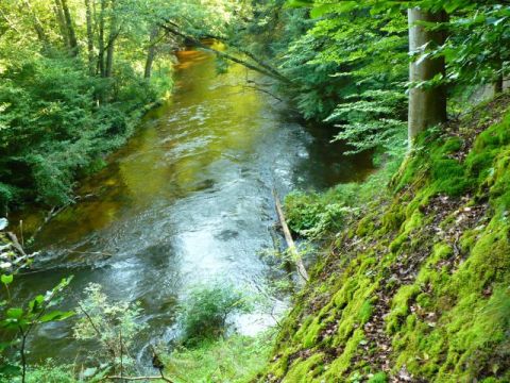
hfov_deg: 50.1
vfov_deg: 38.7
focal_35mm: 37
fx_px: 545
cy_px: 192
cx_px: 255
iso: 160
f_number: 2.8
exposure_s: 1/30
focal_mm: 6.1
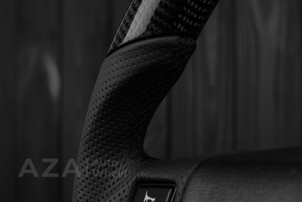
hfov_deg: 37.8
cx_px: 151
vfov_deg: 25.8
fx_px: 440
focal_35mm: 52
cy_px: 101
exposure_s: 1/125
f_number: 6.3
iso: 500
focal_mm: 35
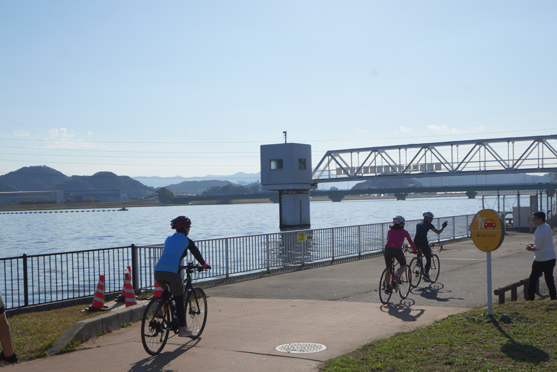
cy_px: 205
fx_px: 758
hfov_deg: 40.3
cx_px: 283
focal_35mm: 49
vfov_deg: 27.5
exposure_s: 1/500
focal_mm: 35
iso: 100
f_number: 8
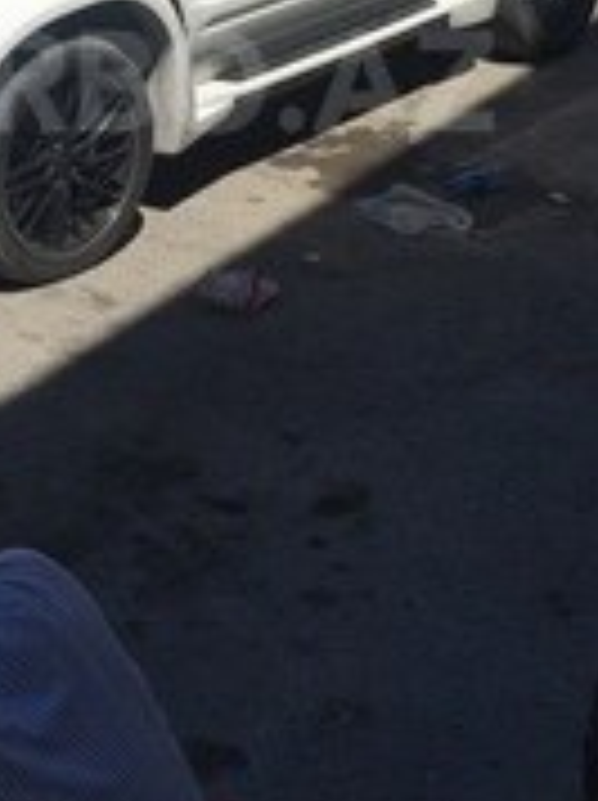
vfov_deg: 23.5
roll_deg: +0.2
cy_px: 81
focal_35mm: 81
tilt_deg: -18.7
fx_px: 1870
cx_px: 148
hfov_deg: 18.1
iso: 32
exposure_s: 1/3425
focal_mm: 4.15
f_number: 2.2
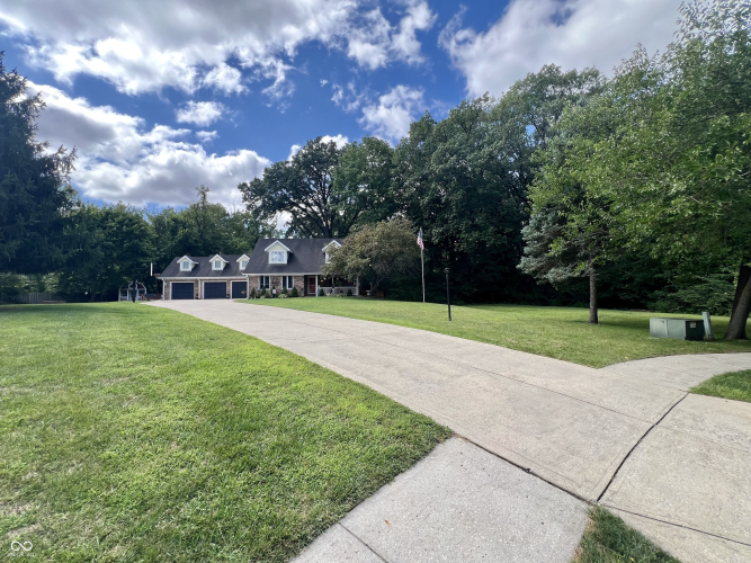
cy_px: 282
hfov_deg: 106.2
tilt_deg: +2.7
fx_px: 282
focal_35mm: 13
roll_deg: +1.3
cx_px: 376
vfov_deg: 89.9
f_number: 1.8
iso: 32
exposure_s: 1/561
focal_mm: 1.57
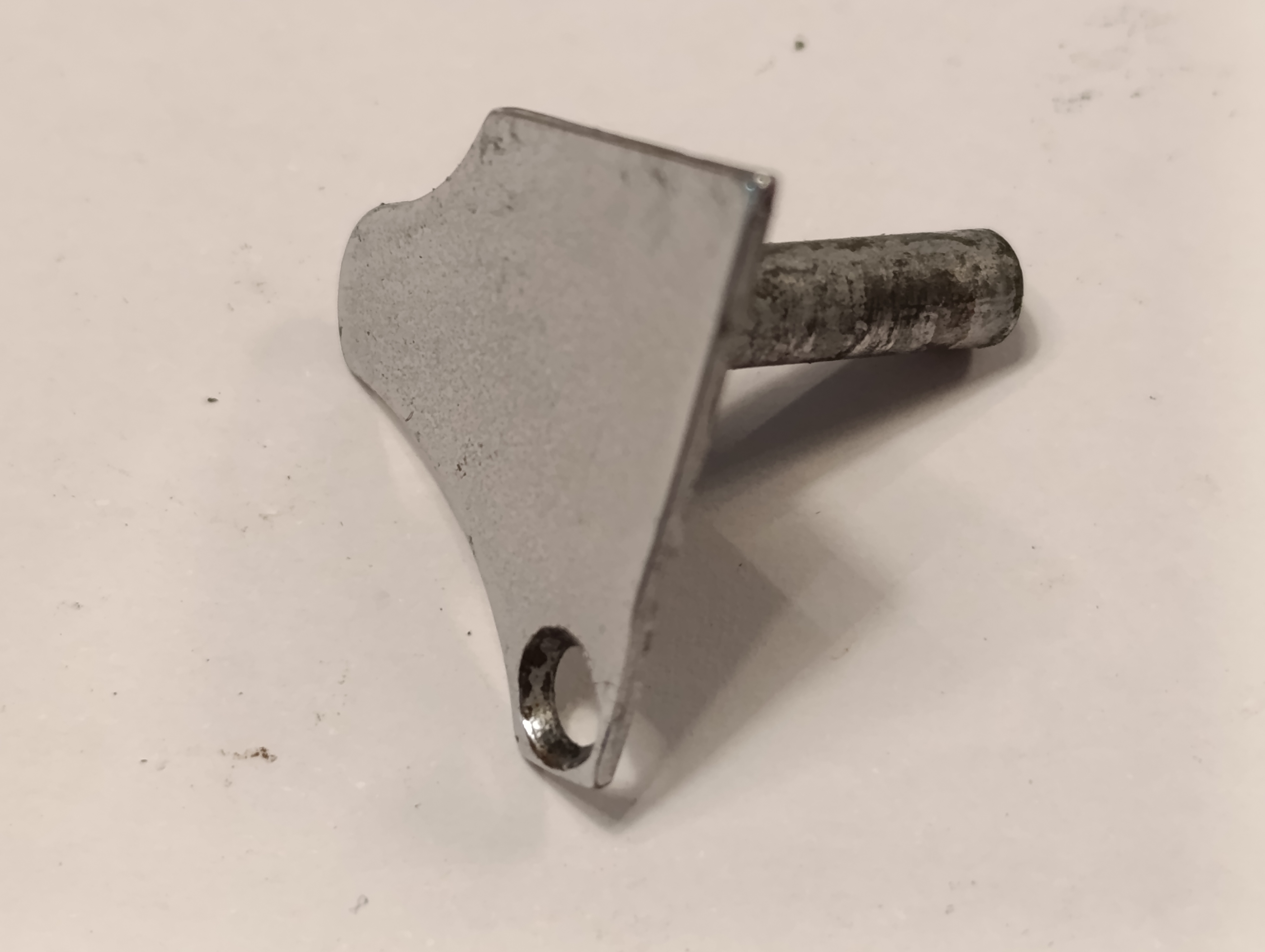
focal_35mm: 92
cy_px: 476
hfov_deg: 21.3
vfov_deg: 16.1
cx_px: 632
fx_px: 3367
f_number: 1.6
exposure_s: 1/100
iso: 800
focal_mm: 6.14
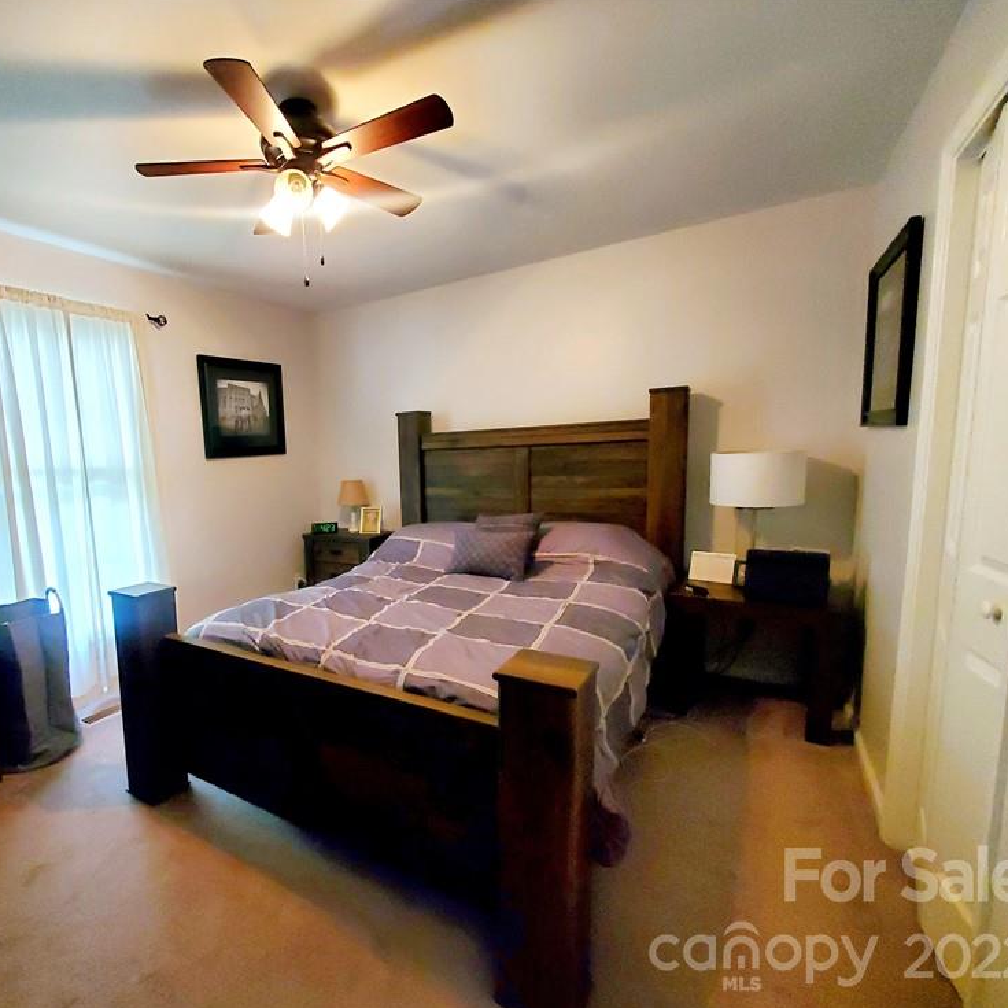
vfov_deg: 87.4
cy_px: 520
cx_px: 358
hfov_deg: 85.1
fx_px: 527
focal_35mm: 16
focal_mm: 1.8
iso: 640
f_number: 2.2
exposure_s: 1/30
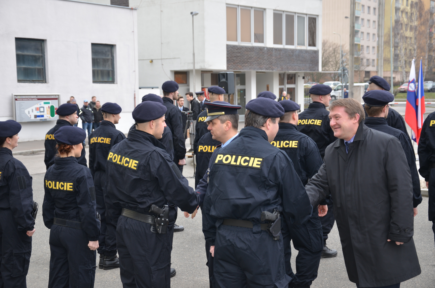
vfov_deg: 22.5
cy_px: 144
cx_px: 218
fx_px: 723
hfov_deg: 33.5
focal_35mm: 60
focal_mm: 40
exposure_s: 1/200
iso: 200
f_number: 4.5
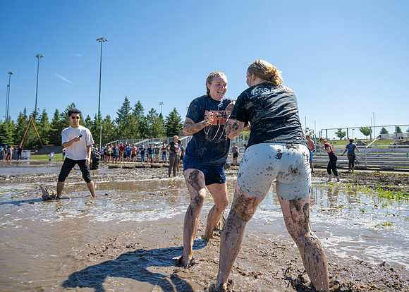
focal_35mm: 28
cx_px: 228
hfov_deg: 63.4
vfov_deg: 47.7
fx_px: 330
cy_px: 127
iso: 100
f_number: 4
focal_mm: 24
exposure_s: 1/1250
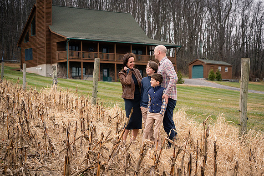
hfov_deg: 22.2
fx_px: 672
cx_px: 141
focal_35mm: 92
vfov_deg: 14.9
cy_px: 93
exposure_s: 1/320
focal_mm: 85
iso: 320
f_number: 5
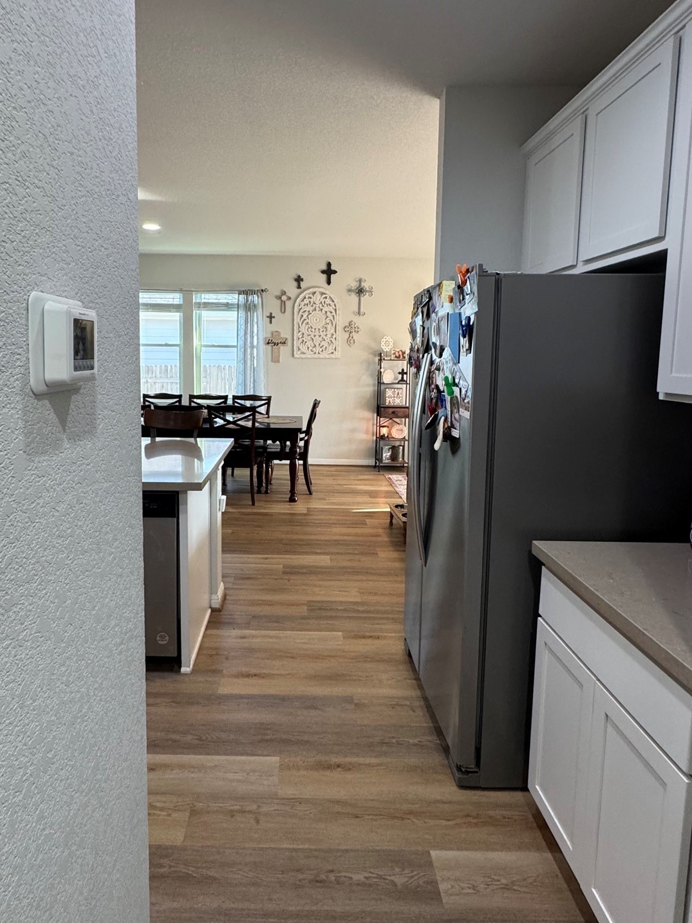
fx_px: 533
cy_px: 410
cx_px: 292
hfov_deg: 65.6
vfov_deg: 81.5
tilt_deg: -5.1
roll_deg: -0.1
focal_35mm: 20
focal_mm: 2.22
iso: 250
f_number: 2.2
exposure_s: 1/120
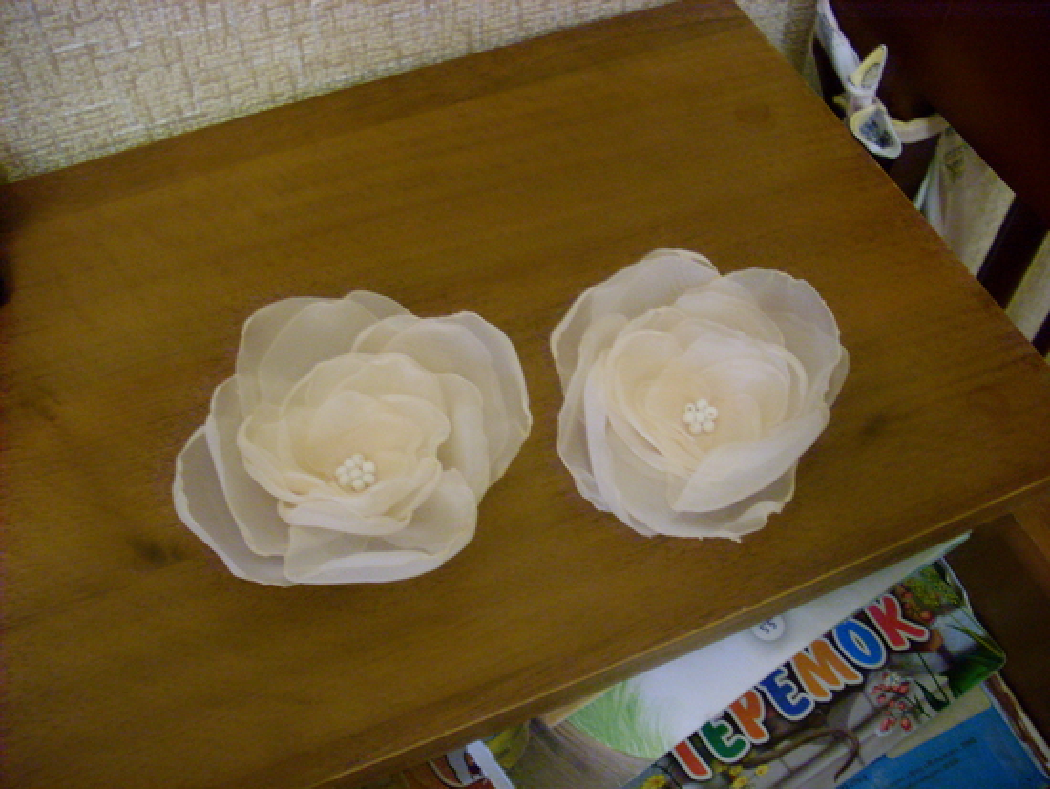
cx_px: 525
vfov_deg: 37.7
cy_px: 394
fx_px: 1153
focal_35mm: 38
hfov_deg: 49.0
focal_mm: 6.3
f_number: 3
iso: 200
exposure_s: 1/8
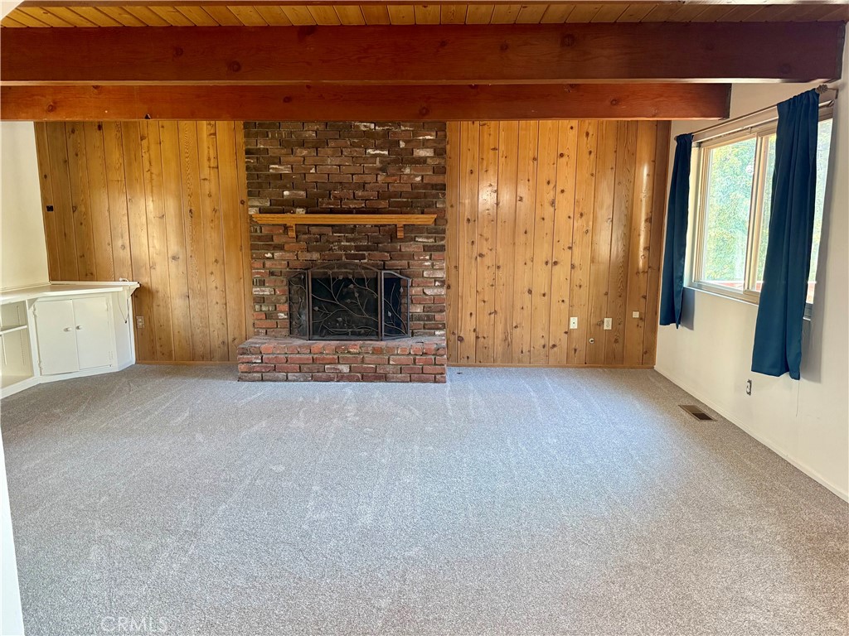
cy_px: 318
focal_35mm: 24
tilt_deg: -9.2
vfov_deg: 56.8
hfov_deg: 71.6
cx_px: 424
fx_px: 589
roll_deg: +0.2
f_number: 1.78
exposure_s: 1/60
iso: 400
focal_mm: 6.76
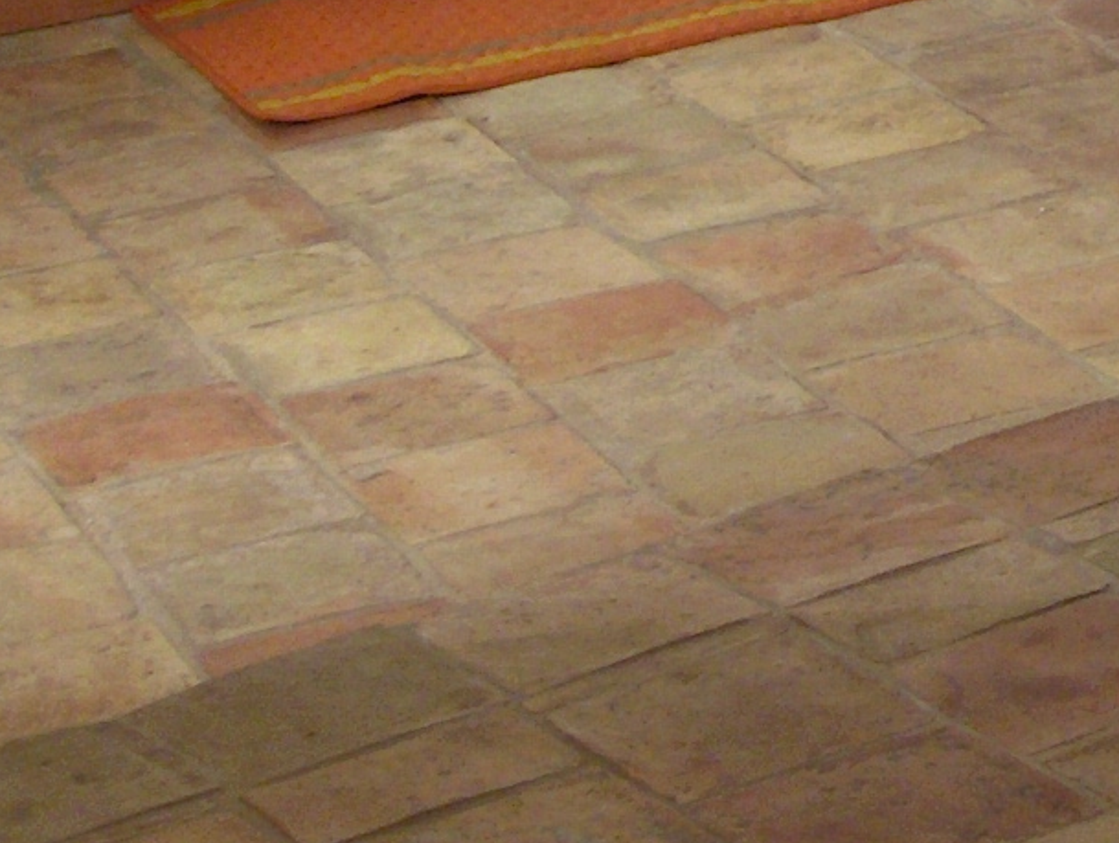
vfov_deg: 8.8
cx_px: 1918
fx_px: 5376
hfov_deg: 11.2
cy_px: -349
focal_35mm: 166
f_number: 2.8
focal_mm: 8
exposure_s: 1/91
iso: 200
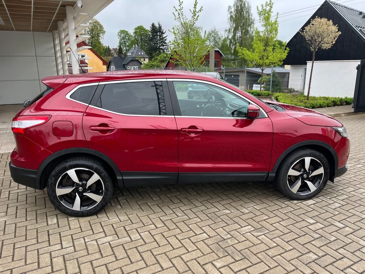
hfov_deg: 67.3
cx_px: 182
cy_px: 137
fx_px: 274
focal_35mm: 26
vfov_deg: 53.1
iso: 40
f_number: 1.6
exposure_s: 1/275
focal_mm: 5.1
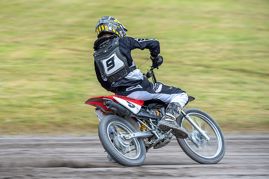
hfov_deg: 5.4
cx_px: 103
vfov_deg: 3.6
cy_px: 87
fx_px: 2860
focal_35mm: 383
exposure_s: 1/250
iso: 160
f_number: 8
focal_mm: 310
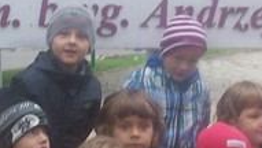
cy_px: 66
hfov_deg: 13.1
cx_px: 130
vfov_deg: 7.4
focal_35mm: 164
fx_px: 1141
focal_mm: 6
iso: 80
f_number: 2.7
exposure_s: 1/65.5
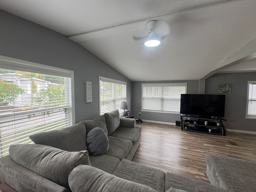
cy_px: 96
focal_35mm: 14
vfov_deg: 85.7
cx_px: 128
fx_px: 104
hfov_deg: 102.1
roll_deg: -0.6
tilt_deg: -3.4
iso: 64
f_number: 2.2
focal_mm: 2.22
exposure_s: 1/99
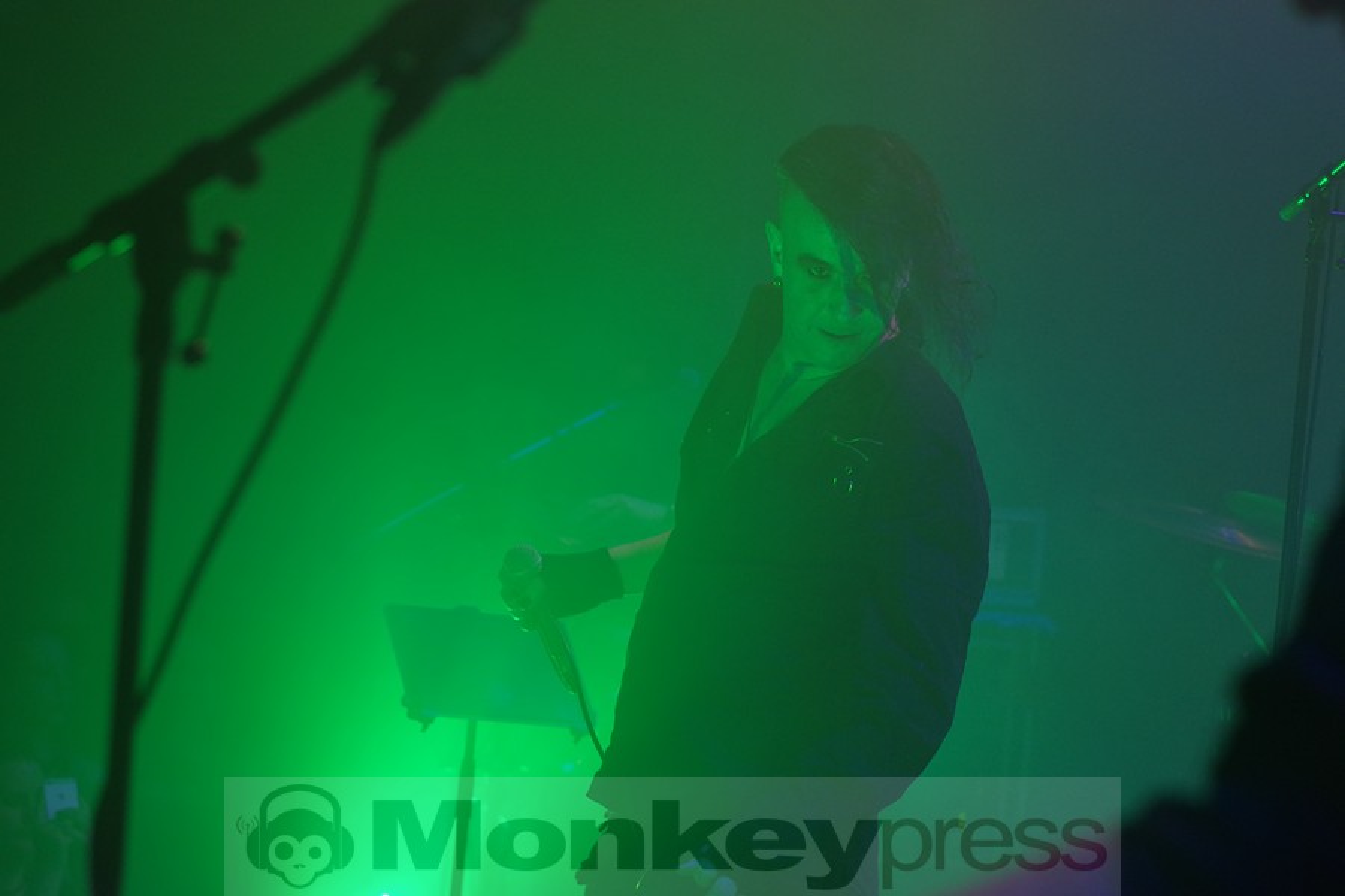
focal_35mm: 75
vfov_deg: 18.2
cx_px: 672
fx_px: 2802
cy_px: 448
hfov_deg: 27.0
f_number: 2.5
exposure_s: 1/1000
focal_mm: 50
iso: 800
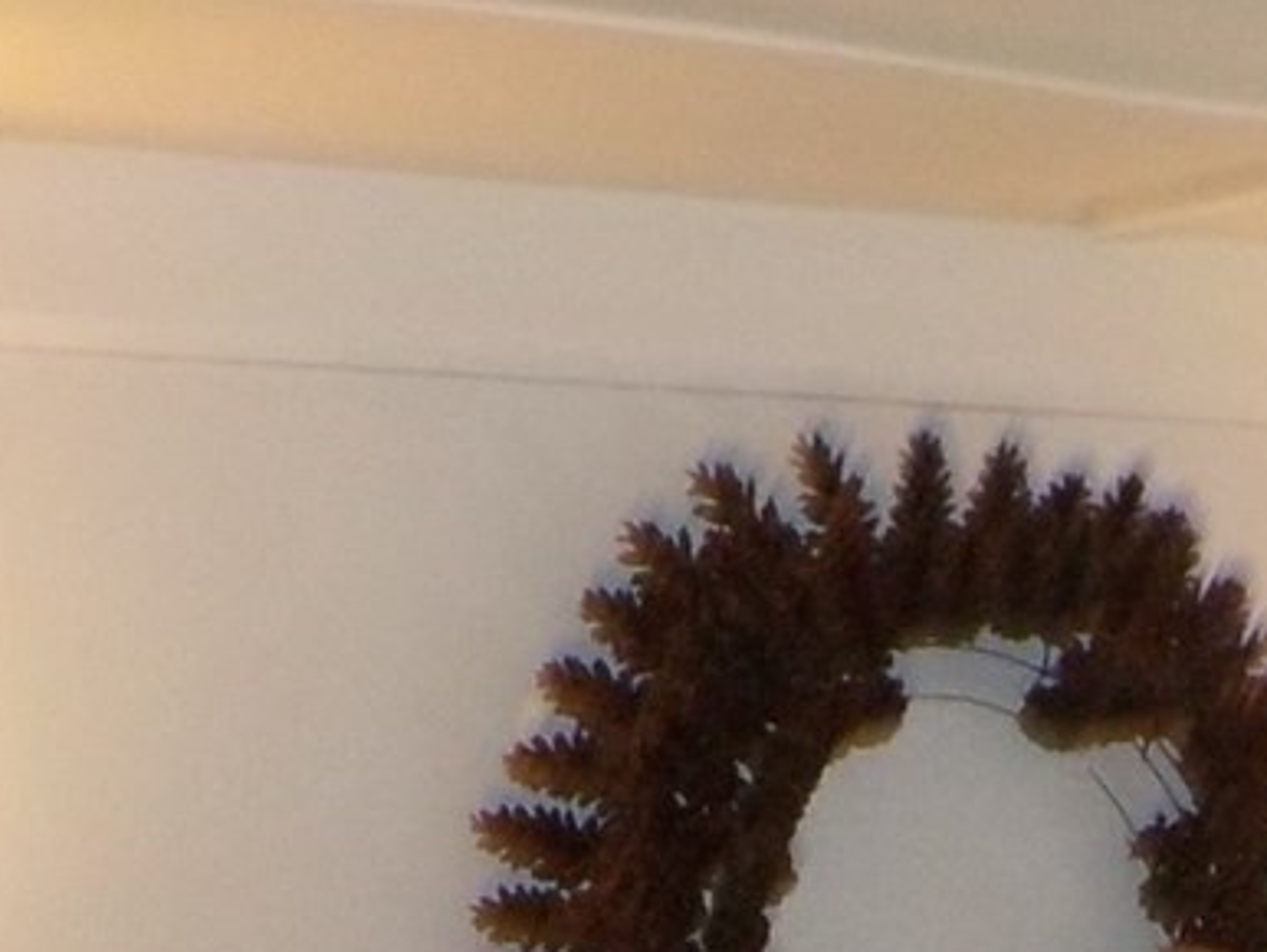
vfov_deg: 8.7
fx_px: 5823
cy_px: 2045
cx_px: 1474
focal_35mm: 159
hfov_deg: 12.2
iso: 200
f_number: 3.3
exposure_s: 1/30
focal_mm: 4.1
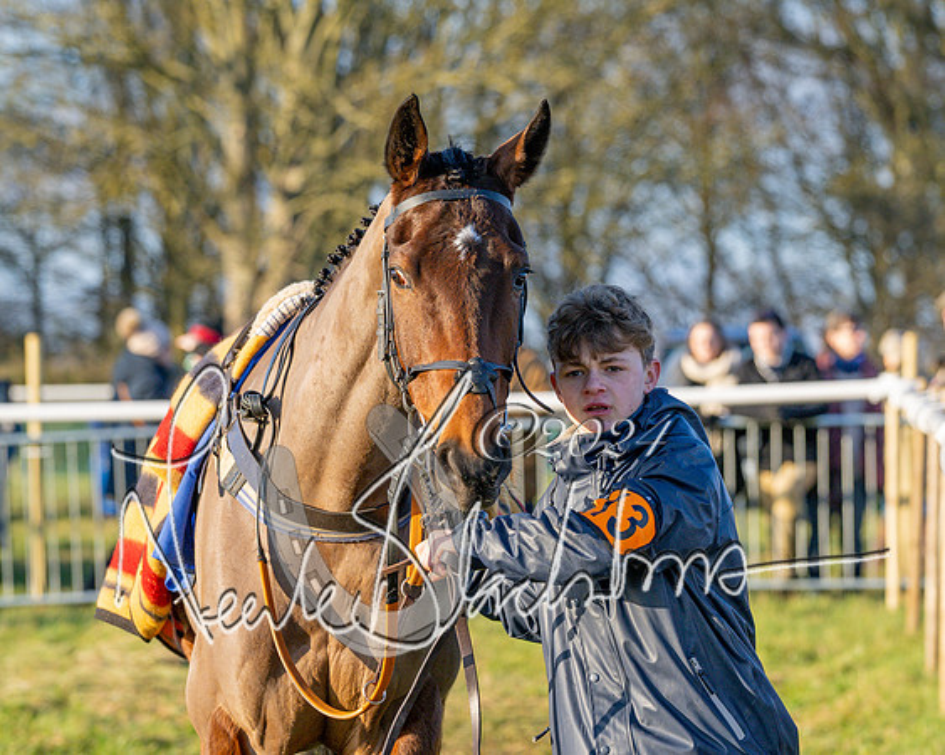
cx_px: 566
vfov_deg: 7.5
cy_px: 366
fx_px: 5759
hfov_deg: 9.4
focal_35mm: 206
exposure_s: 1/1000
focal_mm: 113
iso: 400
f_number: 4
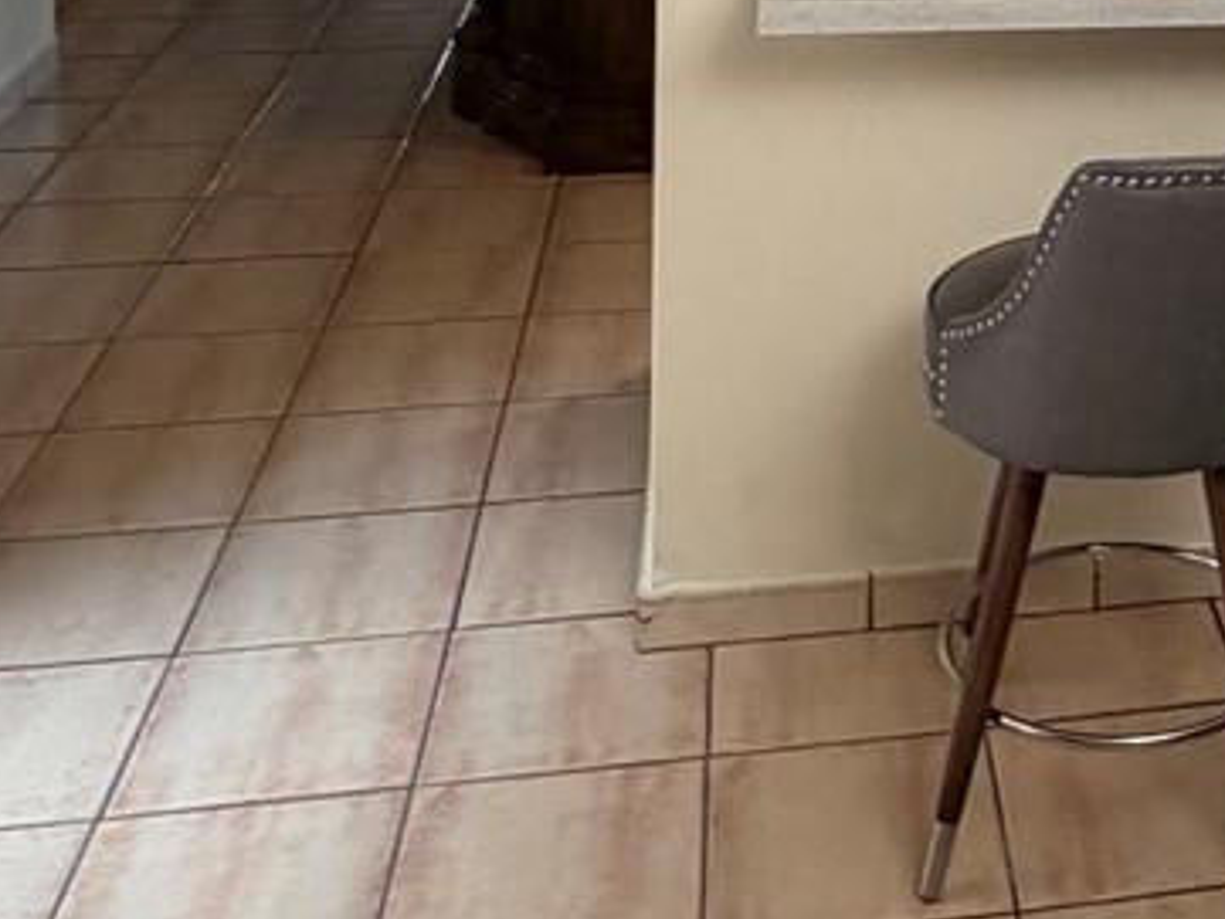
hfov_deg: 28.8
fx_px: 2195
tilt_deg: -4.7
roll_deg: -3.0
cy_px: -380
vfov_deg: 20.8
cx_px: 1276
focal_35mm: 62
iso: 250
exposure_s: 1/120
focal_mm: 2.22
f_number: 2.2
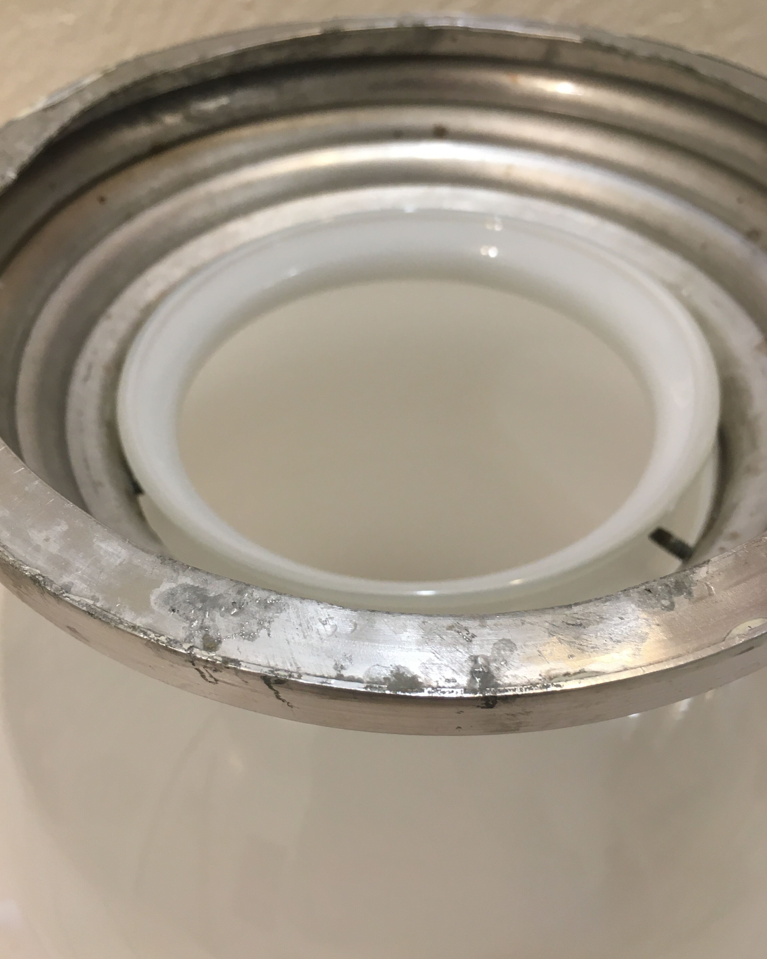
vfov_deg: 57.2
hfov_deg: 47.1
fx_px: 880
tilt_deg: -45.7
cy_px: 470
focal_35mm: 31
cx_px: 378
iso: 80
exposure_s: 1/33
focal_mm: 4.15
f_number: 2.2
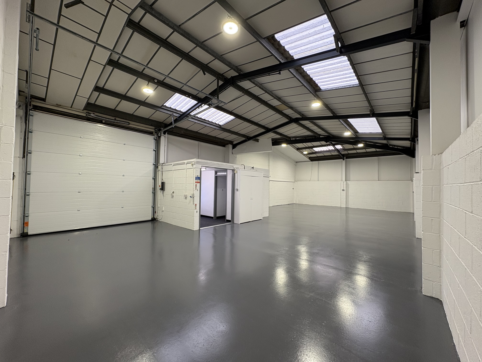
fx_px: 195
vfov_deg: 85.7
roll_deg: -1.1
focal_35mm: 14
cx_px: 241
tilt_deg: +1.2
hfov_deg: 102.1
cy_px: 181
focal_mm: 2.22
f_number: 2.2
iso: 64
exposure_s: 1/134
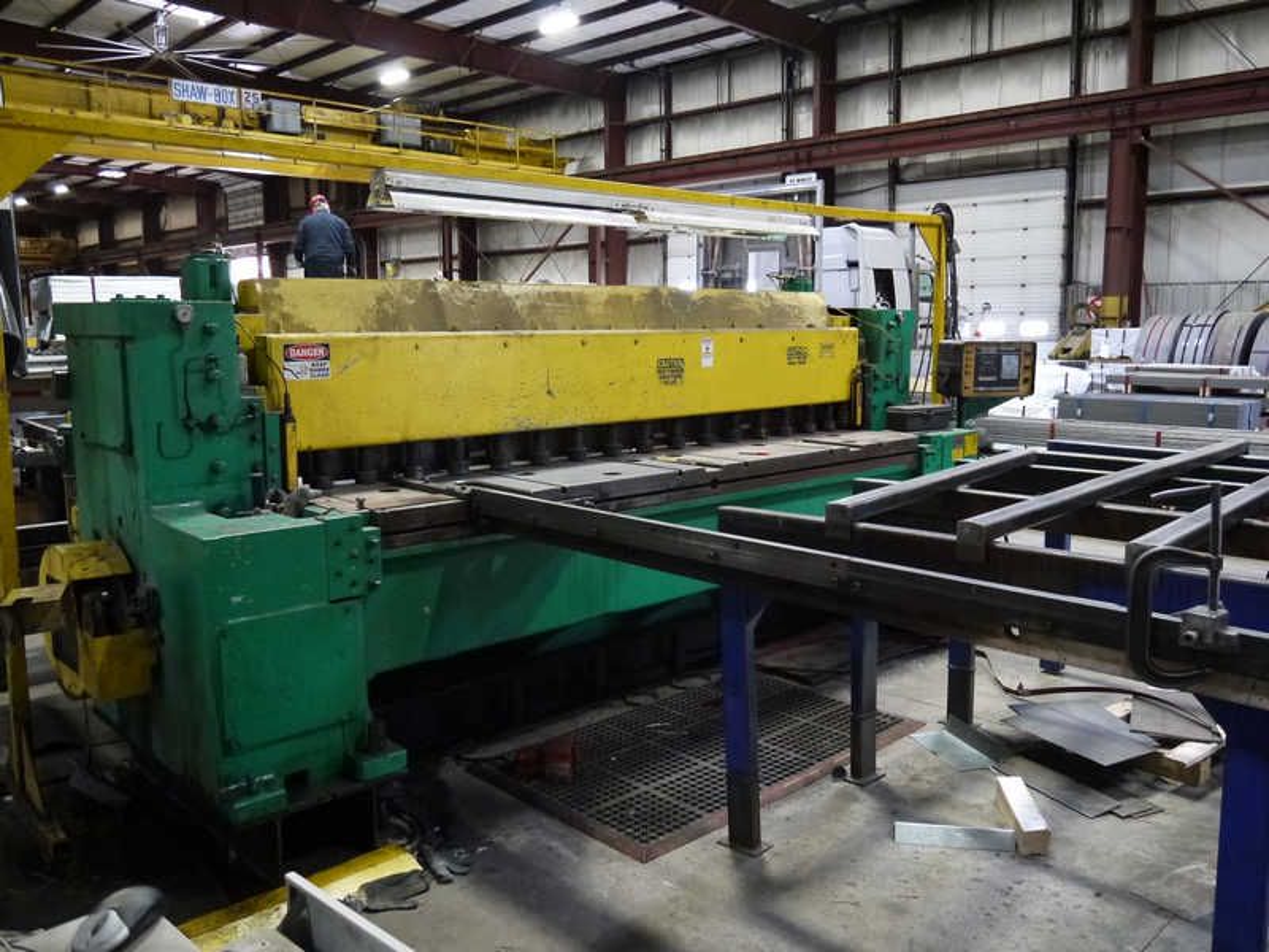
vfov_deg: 49.7
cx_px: 634
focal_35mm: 28
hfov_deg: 63.4
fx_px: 1026
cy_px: 476
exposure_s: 1/40
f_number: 3.5
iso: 1600
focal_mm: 14
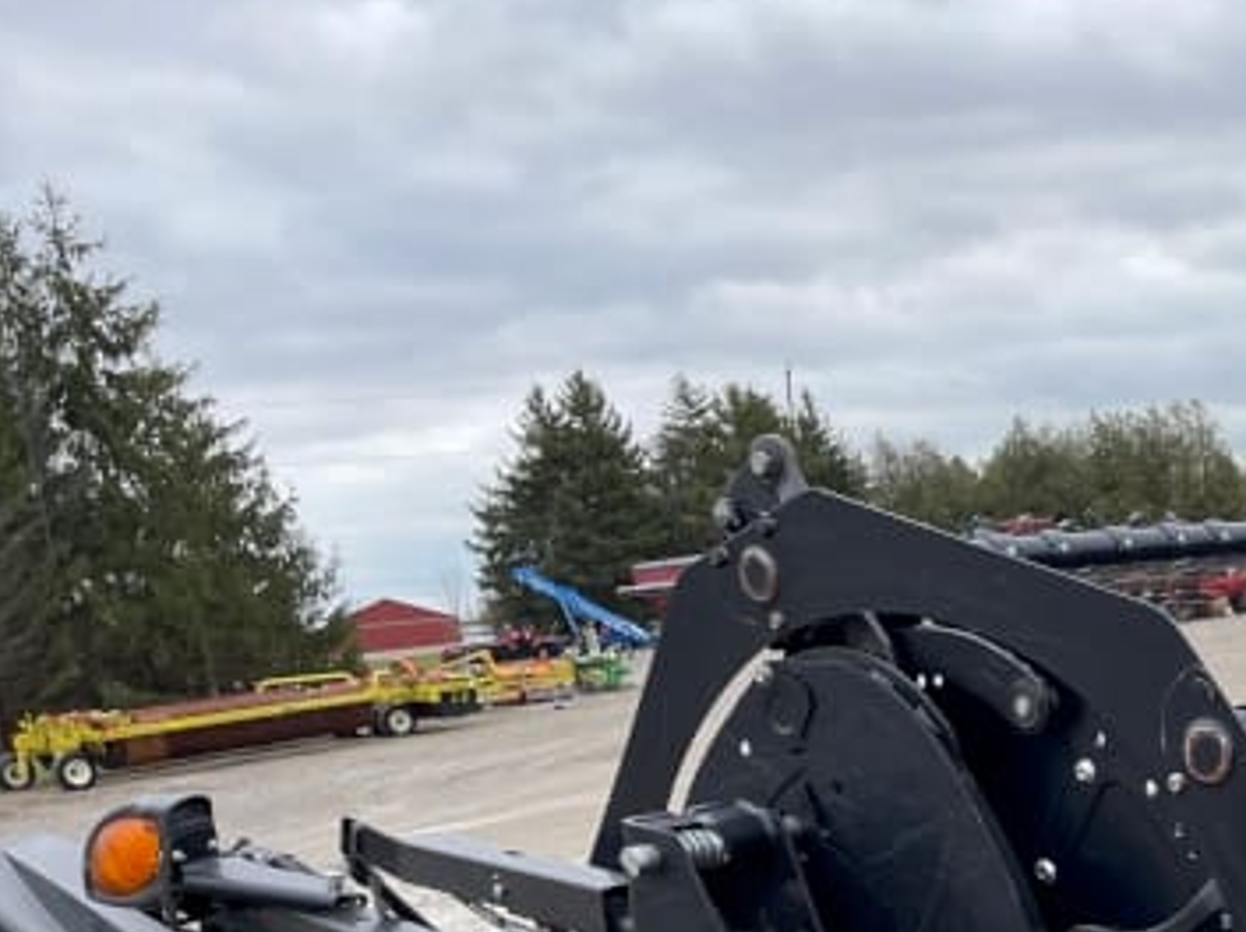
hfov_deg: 29.7
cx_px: 1345
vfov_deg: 23.6
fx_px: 2122
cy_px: 950
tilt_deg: -10.1
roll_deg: +5.5
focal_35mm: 59
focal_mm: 4.2
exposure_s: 1/525
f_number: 1.6
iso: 32
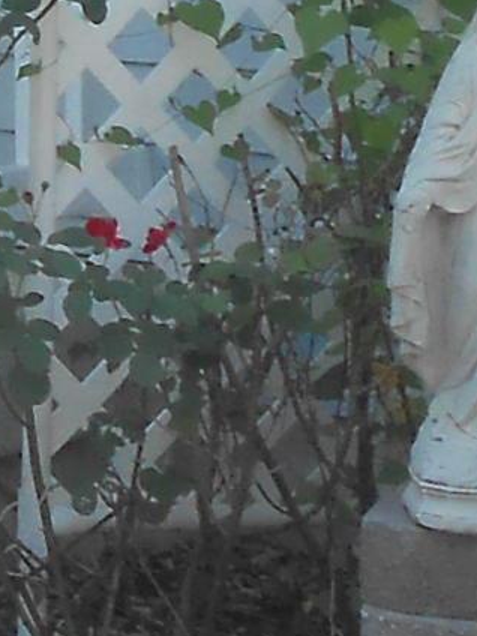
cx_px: -1174
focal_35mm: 184
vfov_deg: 10.5
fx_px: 3381
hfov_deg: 6.9
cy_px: -236
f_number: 3.5
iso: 80
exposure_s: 1/400
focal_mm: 4.6
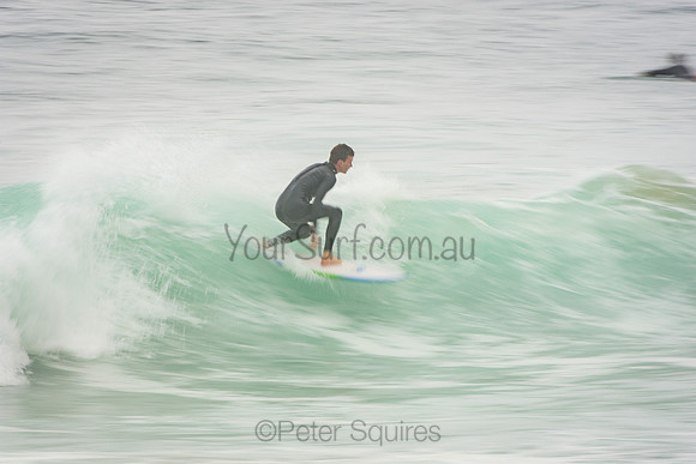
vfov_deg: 2.3
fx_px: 11602
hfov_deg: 3.4
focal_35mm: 600
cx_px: 348
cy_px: 232
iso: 100
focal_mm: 400
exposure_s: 1/30
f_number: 20
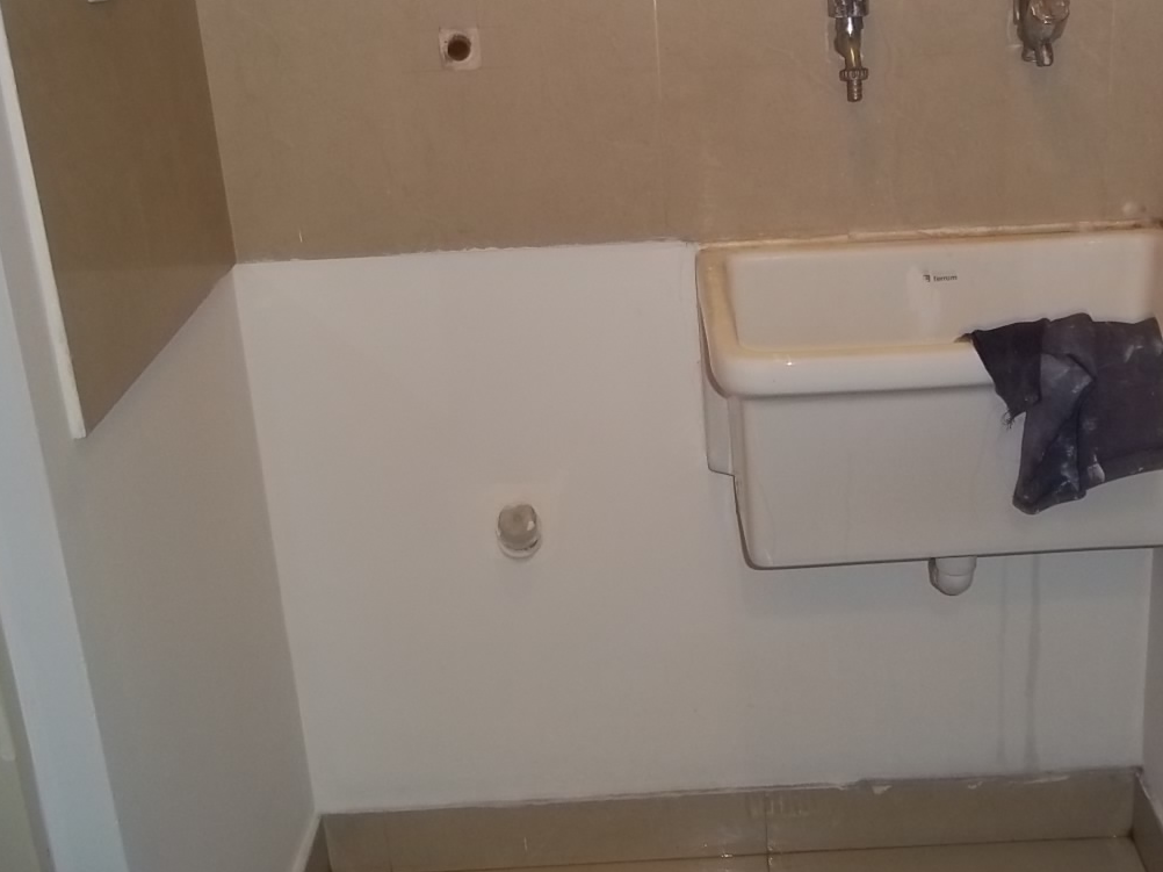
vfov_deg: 31.4
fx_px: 1545
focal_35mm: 46
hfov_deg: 41.1
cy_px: 363
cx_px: 680
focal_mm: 6.5
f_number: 3.1
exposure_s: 1/30
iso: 160
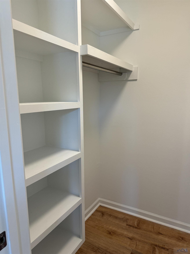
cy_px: 127
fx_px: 176
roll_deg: +1.3
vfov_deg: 71.6
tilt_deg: -9.6
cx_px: 95
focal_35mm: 24
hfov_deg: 56.8
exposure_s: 1/120
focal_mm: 6.76
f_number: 1.78
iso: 125
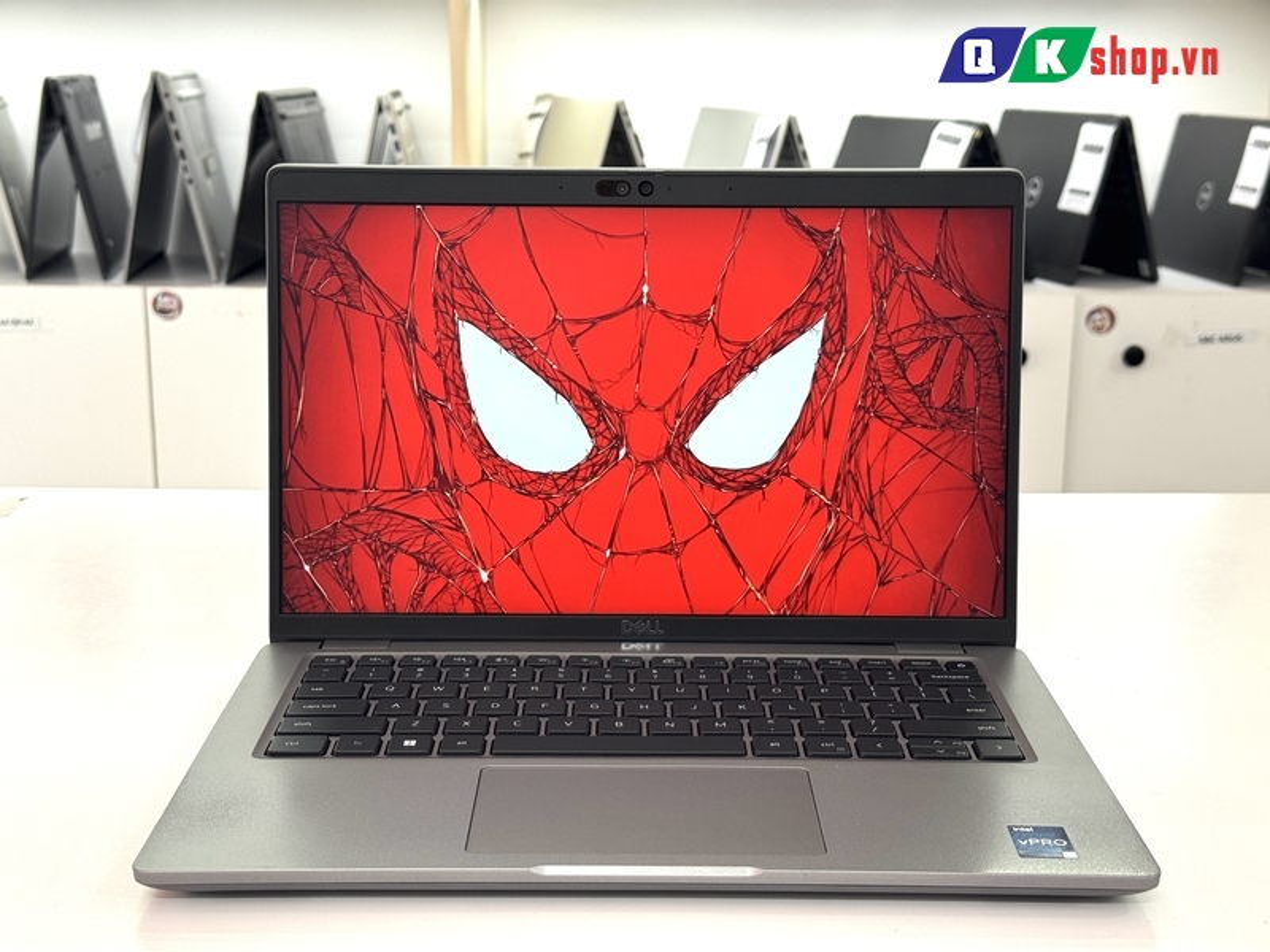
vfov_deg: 30.3
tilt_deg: -14.1
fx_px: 1761
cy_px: 476
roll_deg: +0.4
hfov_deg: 39.7
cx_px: 635
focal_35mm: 48
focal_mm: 6.76
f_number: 1.78
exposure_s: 1/100
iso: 64
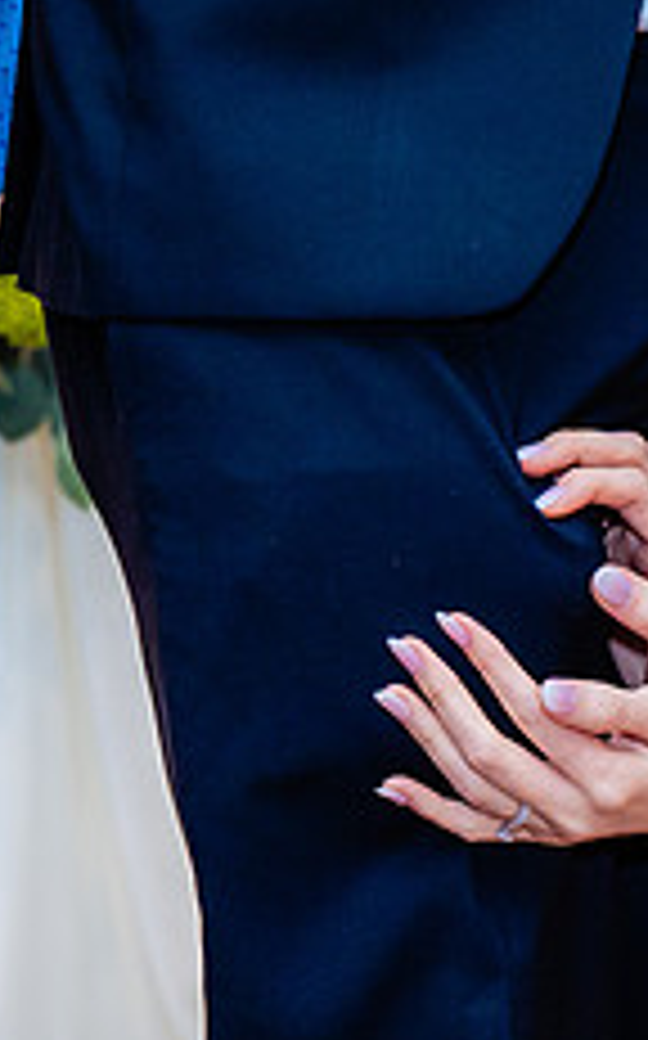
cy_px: 430
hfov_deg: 6.1
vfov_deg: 9.8
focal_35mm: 215
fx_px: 6086
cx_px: 639
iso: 1600
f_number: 4.5
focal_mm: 56
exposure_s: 1/160
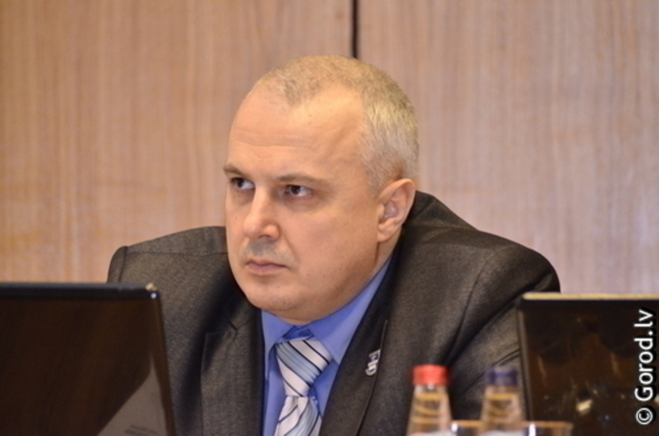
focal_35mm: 300
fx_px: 5479
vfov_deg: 4.6
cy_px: 218
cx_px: 330
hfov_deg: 6.9
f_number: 4.8
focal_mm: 200
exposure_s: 1/160
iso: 3200
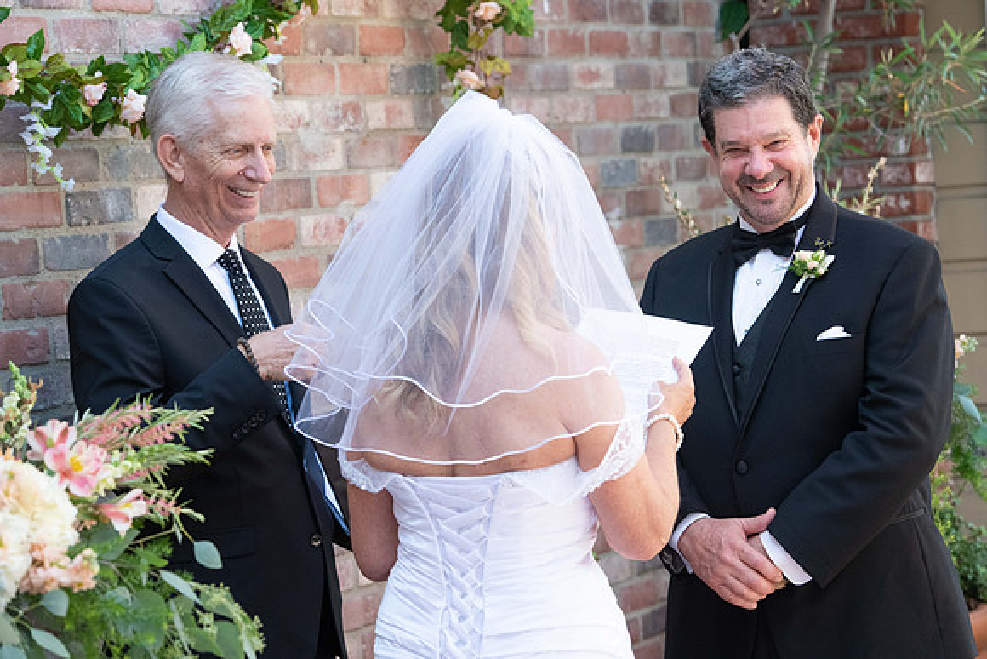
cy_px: 308
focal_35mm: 119
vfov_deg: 11.5
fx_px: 3271
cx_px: 526
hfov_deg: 17.2
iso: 1250
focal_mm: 112
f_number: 5.6
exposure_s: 1/640
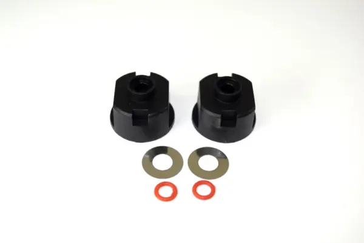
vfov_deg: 25.1
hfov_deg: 36.8
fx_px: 546
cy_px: 122
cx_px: 182
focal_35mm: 54
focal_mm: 36
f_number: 6.3
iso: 100
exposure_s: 1/80
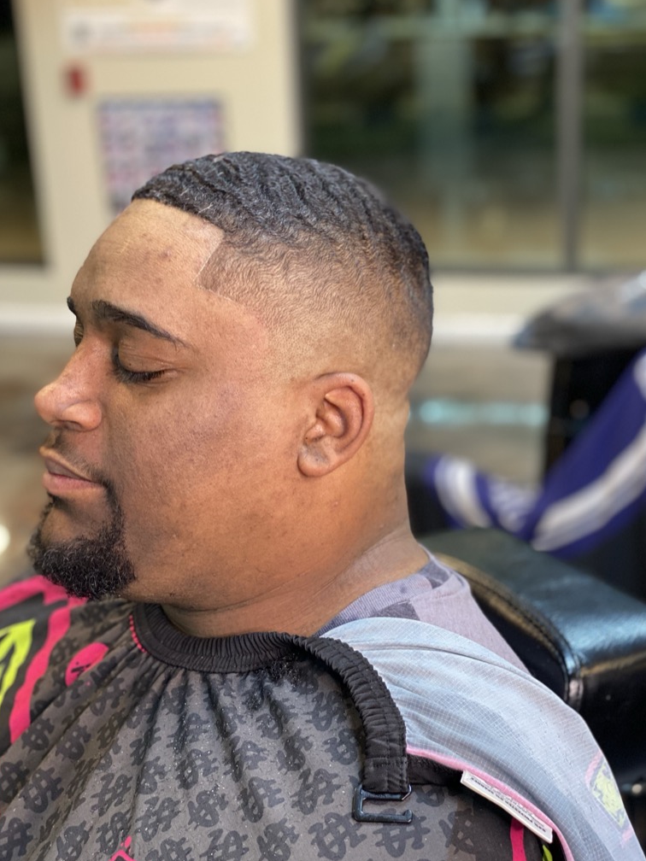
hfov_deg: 26.6
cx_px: 335
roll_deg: +2.9
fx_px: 1369
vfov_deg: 34.9
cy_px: 411
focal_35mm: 55
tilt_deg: -16.8
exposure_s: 1/40
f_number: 2
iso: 160
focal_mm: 6
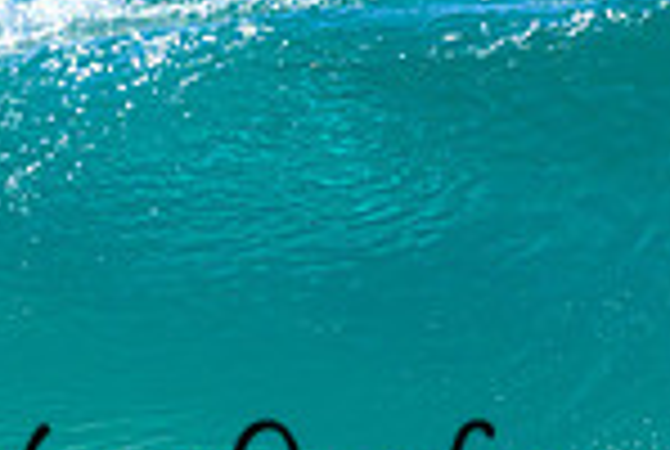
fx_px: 79534
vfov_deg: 0.3
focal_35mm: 4265
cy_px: 505
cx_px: 621
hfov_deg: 0.5
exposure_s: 1/3200
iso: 360
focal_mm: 800
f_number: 6.3
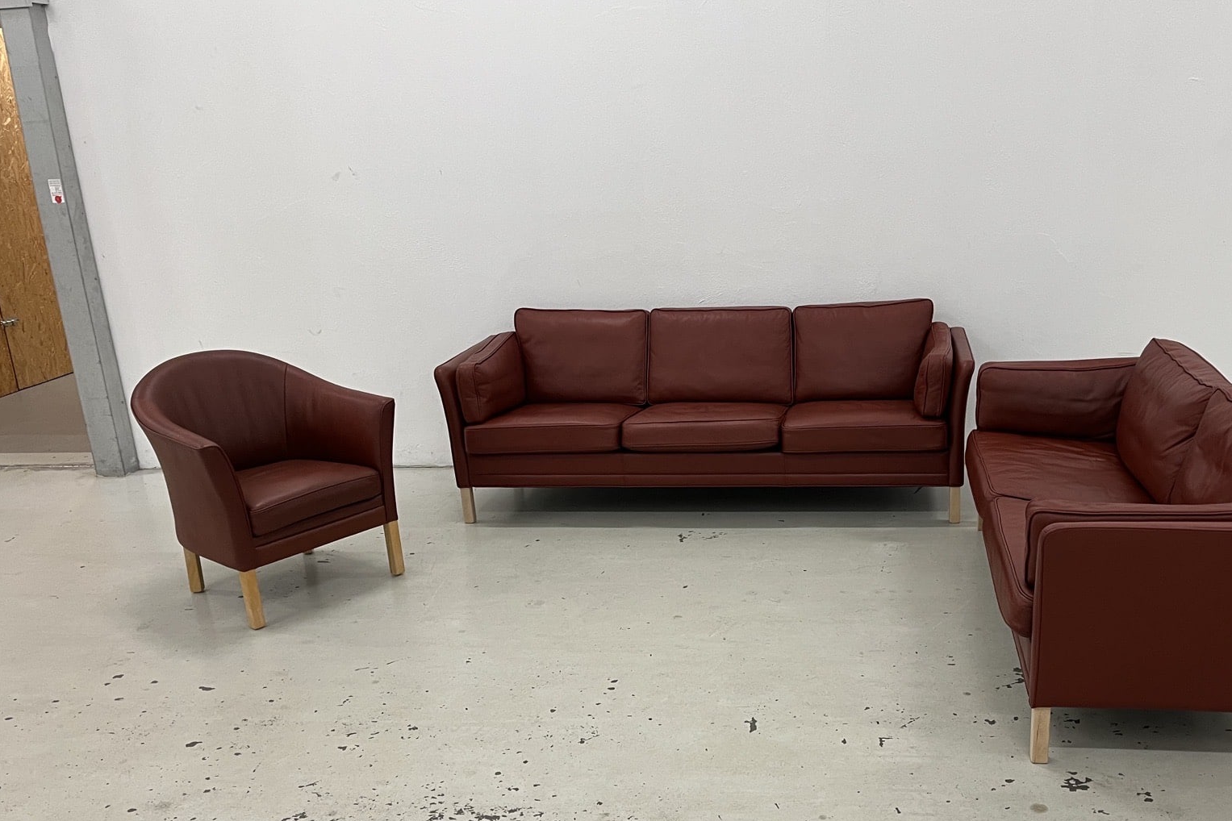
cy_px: 489
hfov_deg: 55.3
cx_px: 746
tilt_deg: -18.0
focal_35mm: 34
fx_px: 1163
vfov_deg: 38.7
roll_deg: +1.9
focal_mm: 5.1
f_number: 1.6
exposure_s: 1/50
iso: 125
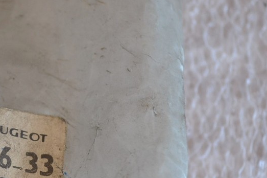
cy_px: 159
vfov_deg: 11.0
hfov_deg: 16.1
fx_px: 919
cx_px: -25
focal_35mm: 124
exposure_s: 1/60
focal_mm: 32
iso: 560
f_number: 4.8
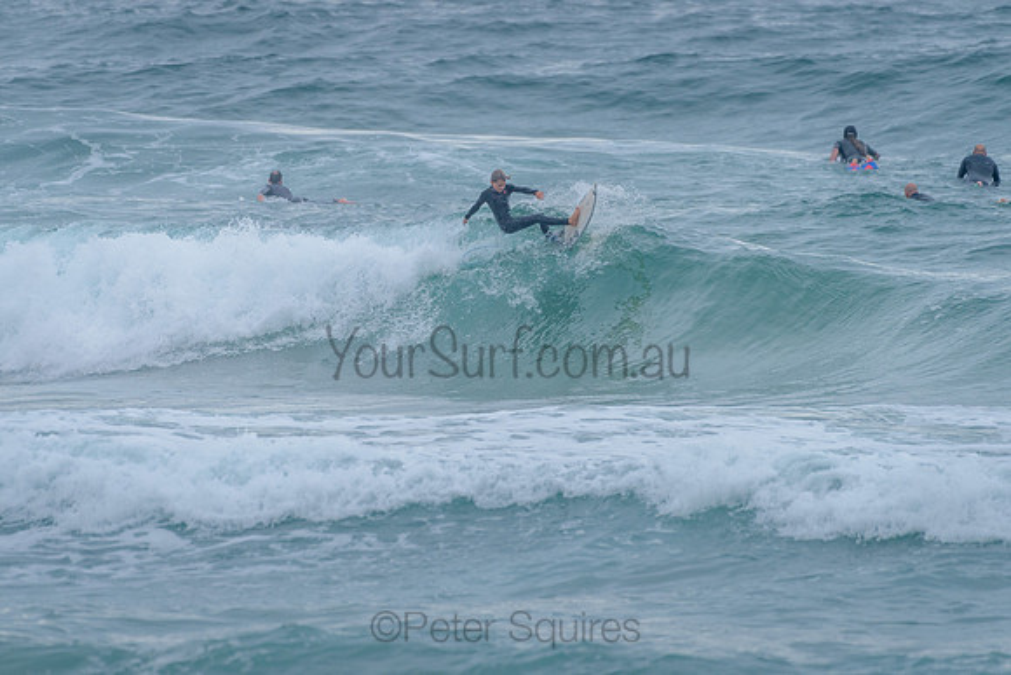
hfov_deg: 3.4
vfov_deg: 2.2
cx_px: 507
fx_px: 17212
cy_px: 262
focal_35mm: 613
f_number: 5.6
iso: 720
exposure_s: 1/1250
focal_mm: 500
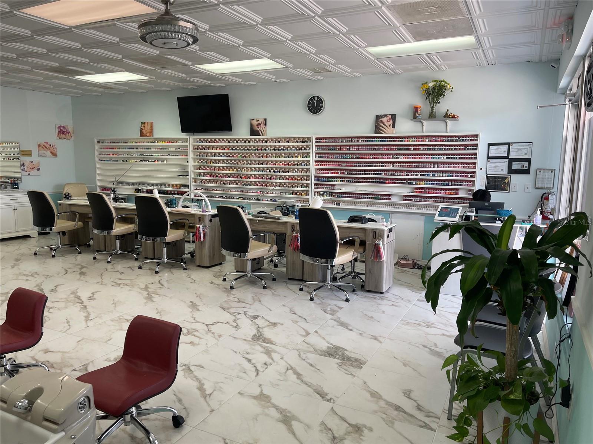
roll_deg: -0.8
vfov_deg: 54.9
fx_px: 428
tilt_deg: -7.7
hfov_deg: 69.4
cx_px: 296
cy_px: 222
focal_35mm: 25
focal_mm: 5.1
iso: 40
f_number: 1.6
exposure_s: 1/120
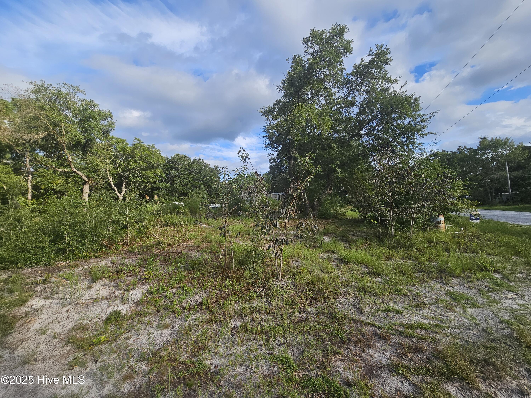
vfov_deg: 89.9
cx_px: 266
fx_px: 199
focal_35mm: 13
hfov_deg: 106.2
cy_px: 199
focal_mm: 2.2
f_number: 2.2
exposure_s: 1/1286
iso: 50
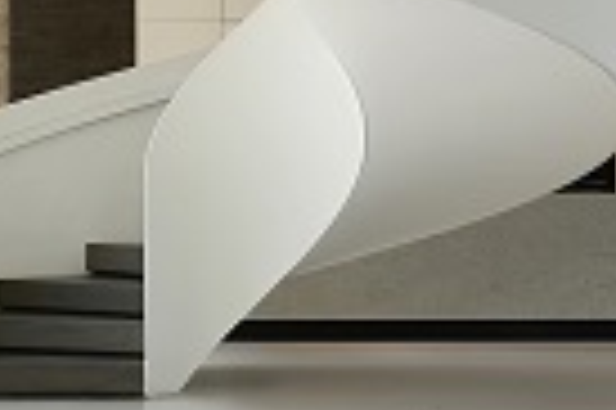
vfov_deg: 11.1
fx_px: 2102
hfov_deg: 16.7
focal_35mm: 123
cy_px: 164
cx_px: 261
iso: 100
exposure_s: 1/8
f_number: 8
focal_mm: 21
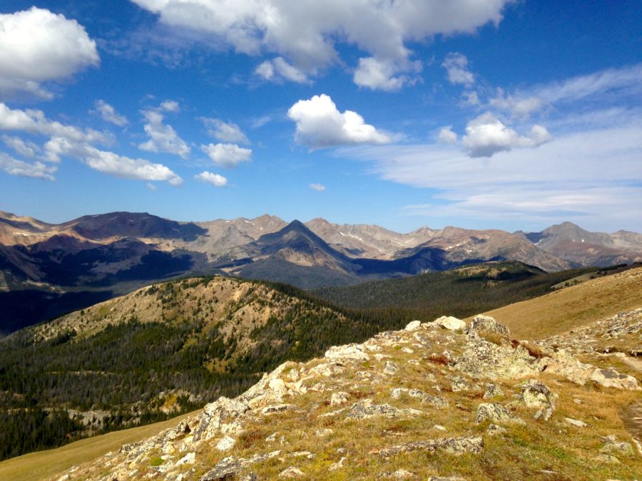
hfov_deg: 55.4
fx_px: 612
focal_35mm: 33
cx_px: 321
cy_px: 240
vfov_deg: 42.9
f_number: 2.4
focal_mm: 4.12
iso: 50
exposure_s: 1/2169
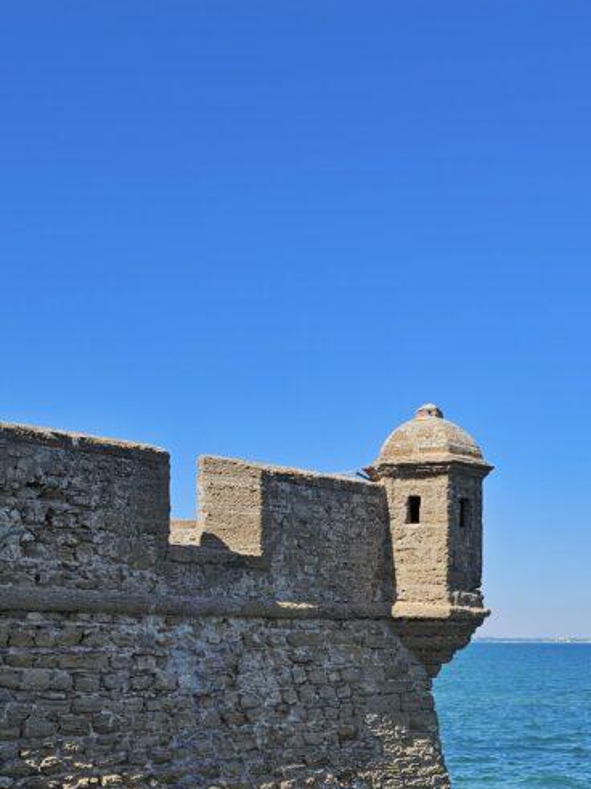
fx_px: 1093
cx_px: 437
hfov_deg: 29.8
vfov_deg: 38.5
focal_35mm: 48
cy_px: 607
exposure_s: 1/779
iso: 10
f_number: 1.7
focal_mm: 6.3
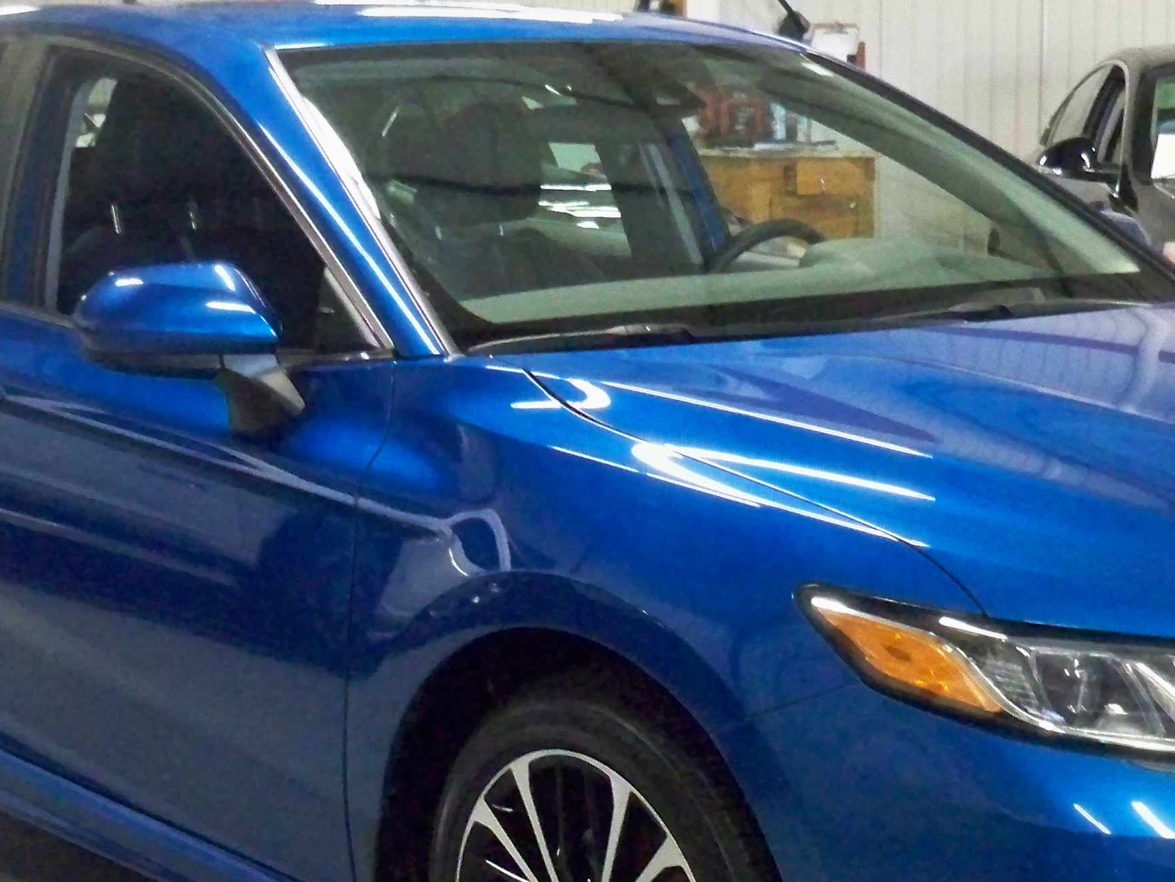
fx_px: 2478
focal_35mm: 73
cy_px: 719
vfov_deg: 19.9
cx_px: 750
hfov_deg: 26.6
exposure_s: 1/60
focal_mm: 6.3
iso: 1250
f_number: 3.1
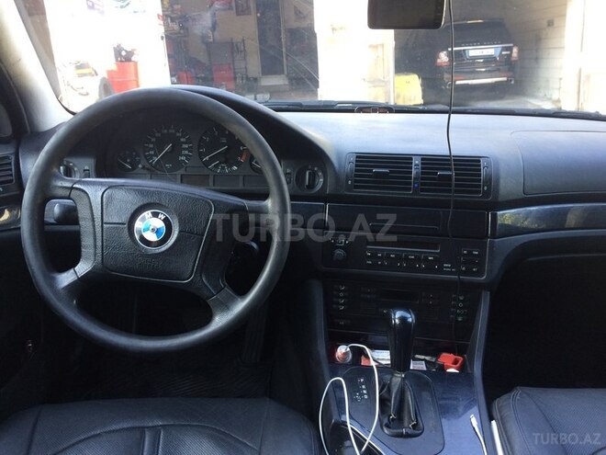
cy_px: 228
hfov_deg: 61.7
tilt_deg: -16.5
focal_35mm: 29
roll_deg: +3.1
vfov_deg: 48.2
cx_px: 303
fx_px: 508
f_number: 2.2
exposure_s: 1/33
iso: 40
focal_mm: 4.15
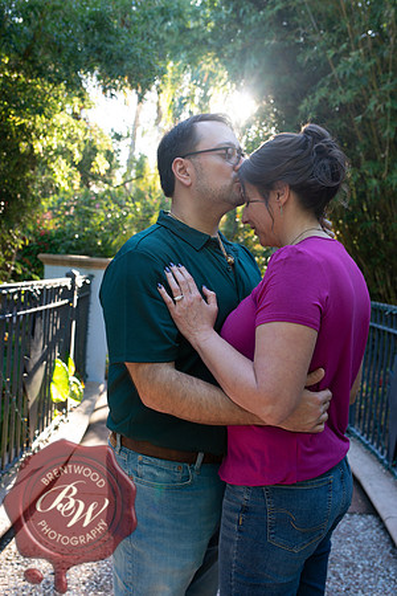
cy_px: 298
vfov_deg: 54.4
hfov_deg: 37.9
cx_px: 198
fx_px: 579
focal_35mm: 35
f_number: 4.5
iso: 320
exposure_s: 1/100
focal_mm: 35
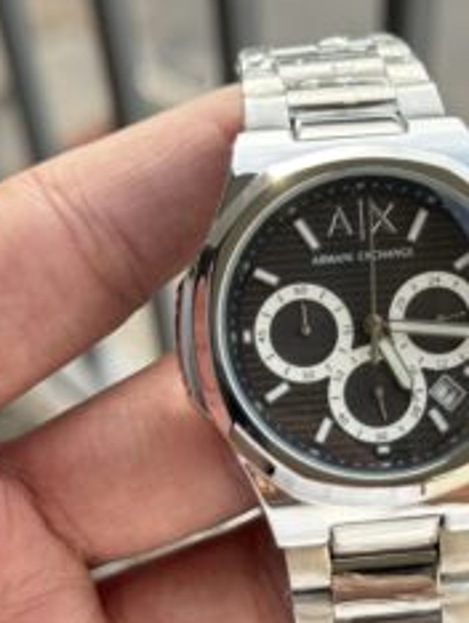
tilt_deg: -60.0
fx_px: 1479
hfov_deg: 17.9
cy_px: 442
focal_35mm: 82
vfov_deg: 23.6
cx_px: 360
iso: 64
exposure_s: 1/812
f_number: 1.78
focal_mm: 6.76
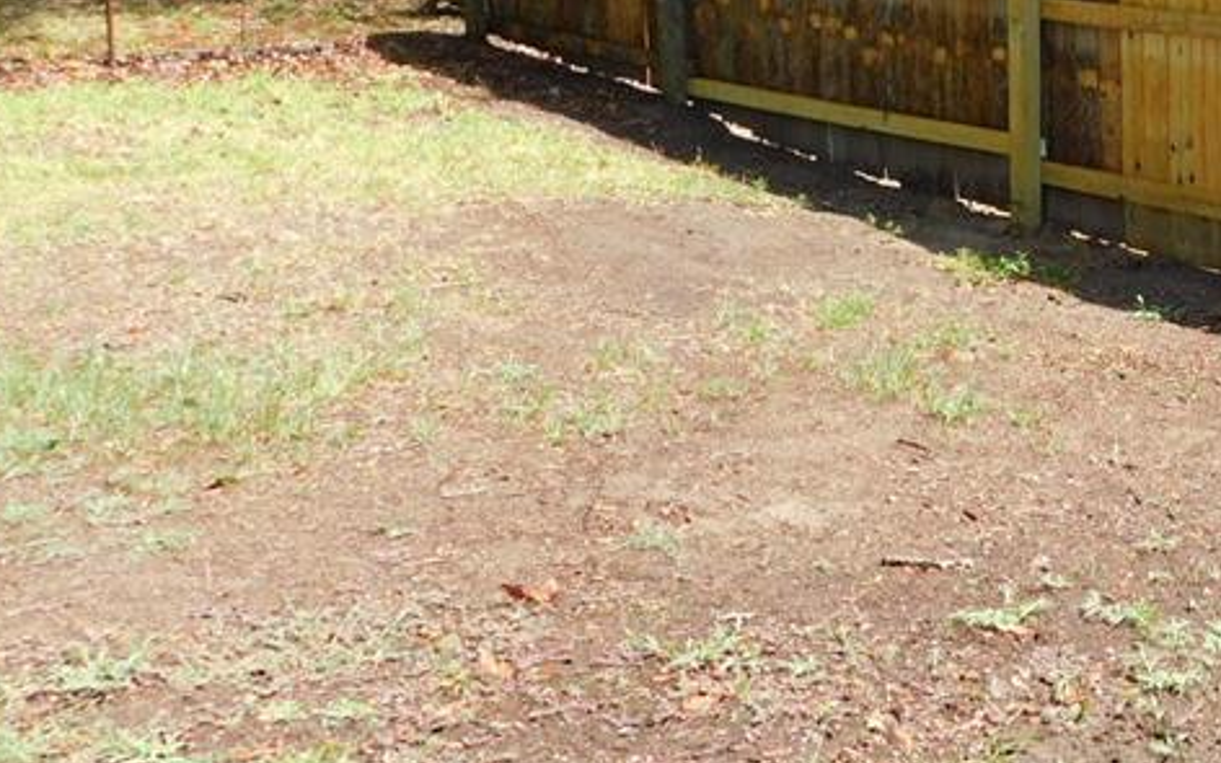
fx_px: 2296
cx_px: 1205
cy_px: 204
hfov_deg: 28.1
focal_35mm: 69
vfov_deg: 18.8
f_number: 3.2
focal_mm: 5.3
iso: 125
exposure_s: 1/400
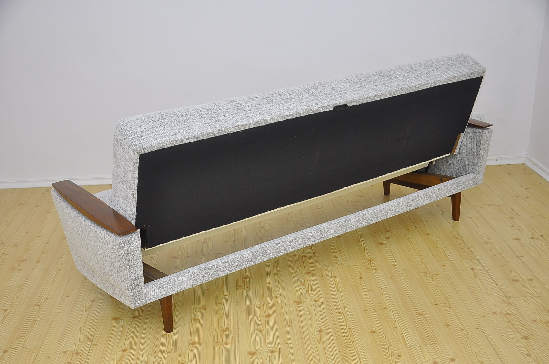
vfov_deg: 28.0
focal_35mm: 48
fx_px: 731
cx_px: 274
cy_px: 182
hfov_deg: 41.2
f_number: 4.2
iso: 400
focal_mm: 32
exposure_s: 1/125
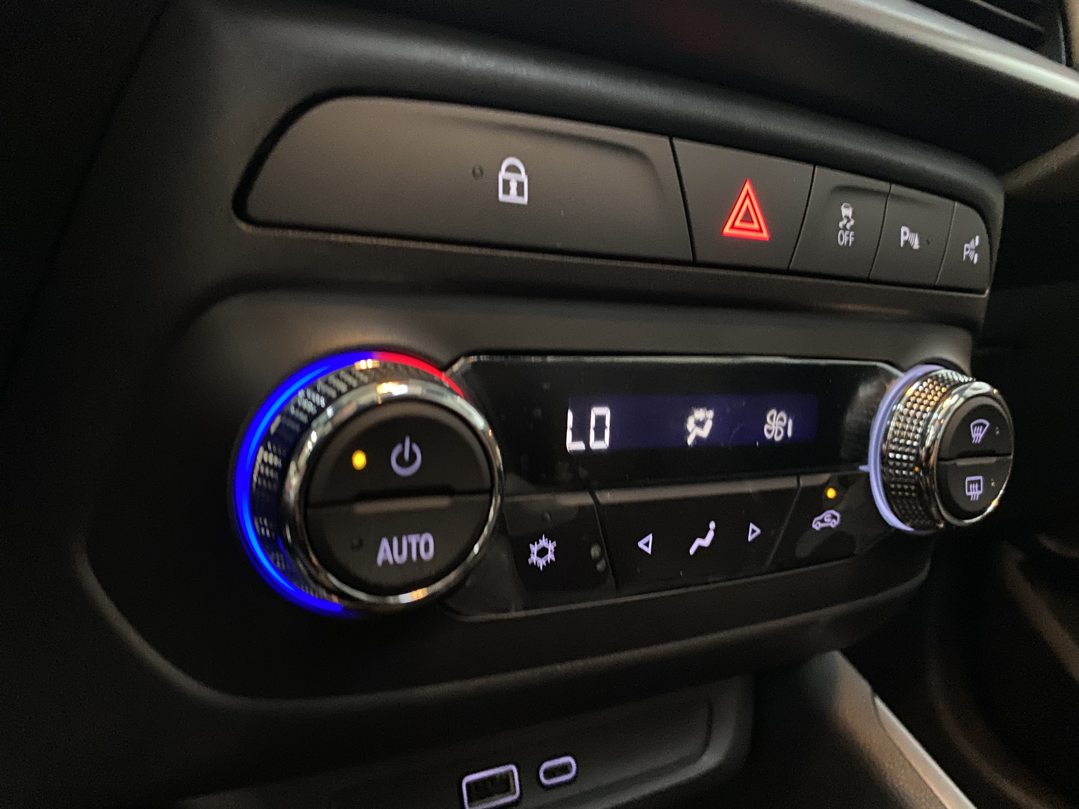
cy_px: 404
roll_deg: -5.8
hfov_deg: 67.3
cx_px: 540
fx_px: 810
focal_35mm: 26
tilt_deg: -8.9
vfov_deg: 53.1
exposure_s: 1/33
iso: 800
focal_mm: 4.25
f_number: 1.8
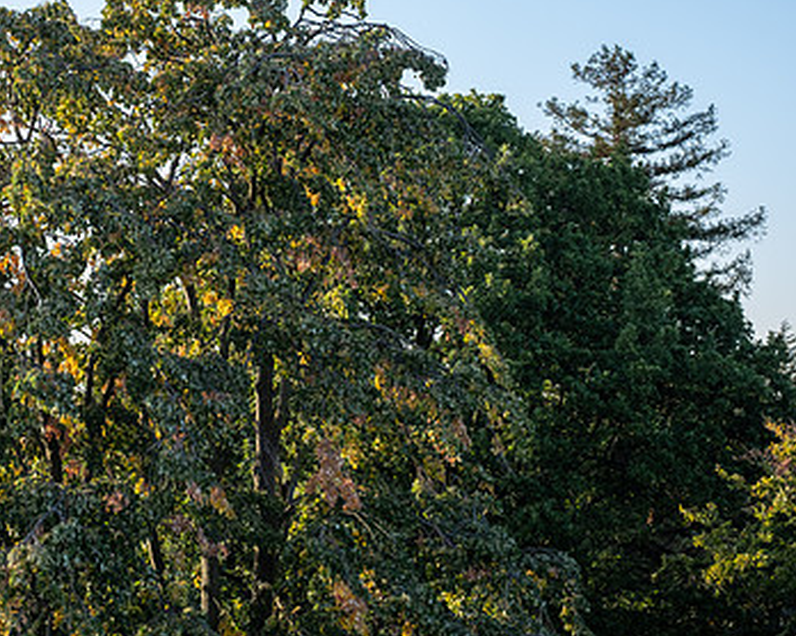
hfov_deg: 22.8
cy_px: 262
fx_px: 1954
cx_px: 215
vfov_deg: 18.5
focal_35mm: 83
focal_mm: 35
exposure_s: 1/170
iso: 200
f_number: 5.6
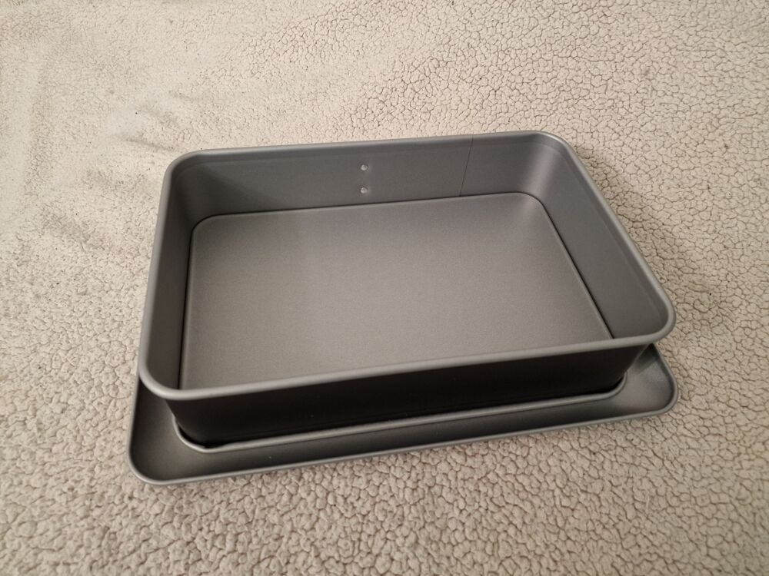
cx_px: 384
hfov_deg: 73.9
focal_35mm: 23
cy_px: 288
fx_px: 511
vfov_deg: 58.9
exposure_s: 1/33
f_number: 1.8
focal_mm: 6.4
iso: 640
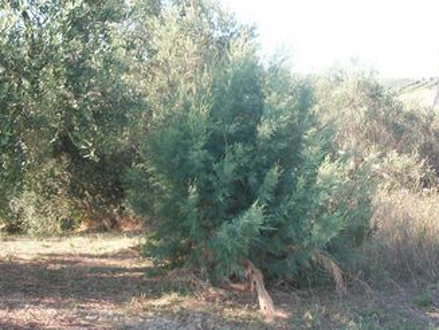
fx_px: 559
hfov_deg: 42.8
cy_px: 164
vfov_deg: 32.9
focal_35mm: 44
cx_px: 256
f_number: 2.9
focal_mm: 5.7
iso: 80
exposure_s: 1/200
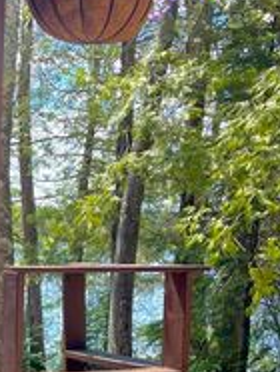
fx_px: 1001
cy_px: 383
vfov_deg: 20.3
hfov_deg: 15.4
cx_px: -40
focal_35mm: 93
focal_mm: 5.1
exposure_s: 1/635
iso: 50
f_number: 1.6
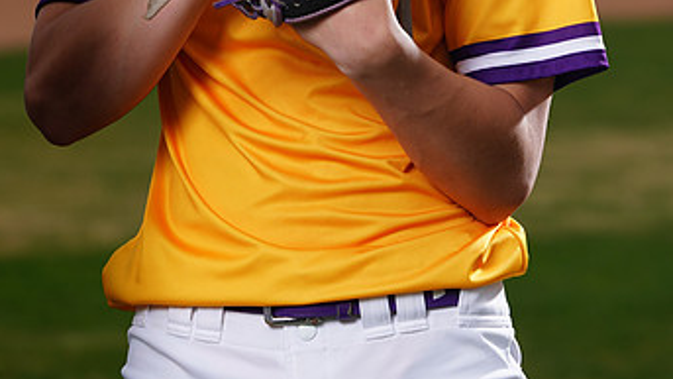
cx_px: 338
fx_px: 7799
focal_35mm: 437
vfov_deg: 2.8
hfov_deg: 4.9
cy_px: -169
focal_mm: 247
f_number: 8
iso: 100
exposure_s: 1/250
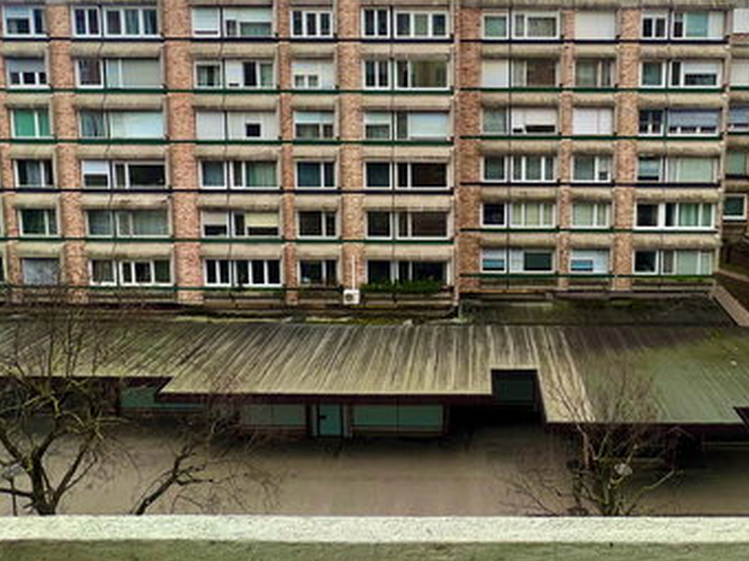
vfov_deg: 52.8
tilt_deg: -6.4
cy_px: 106
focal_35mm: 24
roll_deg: +0.0
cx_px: 477
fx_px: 519
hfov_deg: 70.2
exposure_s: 1/206
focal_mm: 1.57
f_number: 1.8
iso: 32
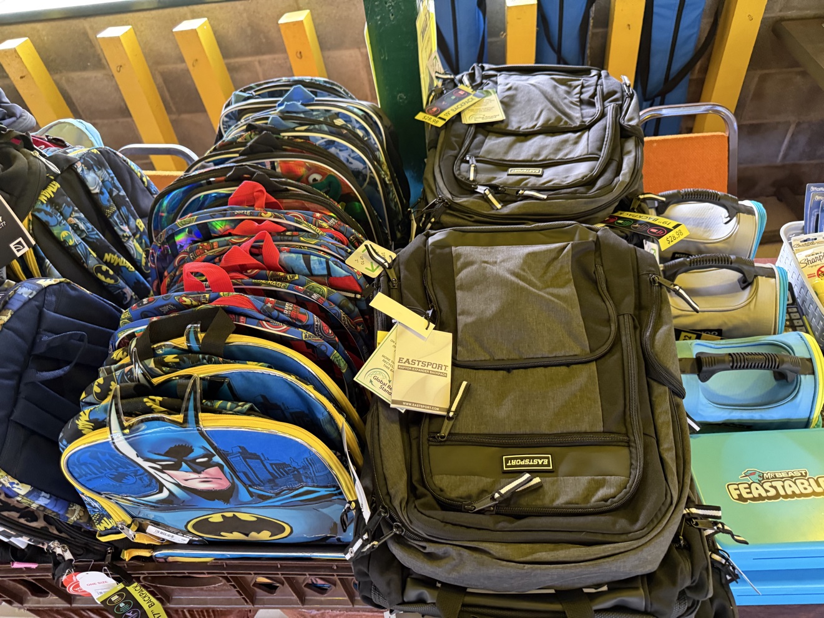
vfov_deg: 56.8
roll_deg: +6.8
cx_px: 412
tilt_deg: -44.3
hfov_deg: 71.6
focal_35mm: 24
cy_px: 309
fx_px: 571
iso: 500
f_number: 1.78
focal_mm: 6.76
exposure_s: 1/60
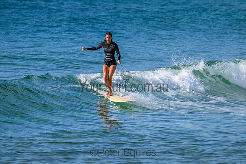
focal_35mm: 590
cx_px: 123
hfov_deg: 3.5
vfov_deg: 2.3
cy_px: 82
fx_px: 4032
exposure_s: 1/2000
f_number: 11
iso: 1400
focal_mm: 590
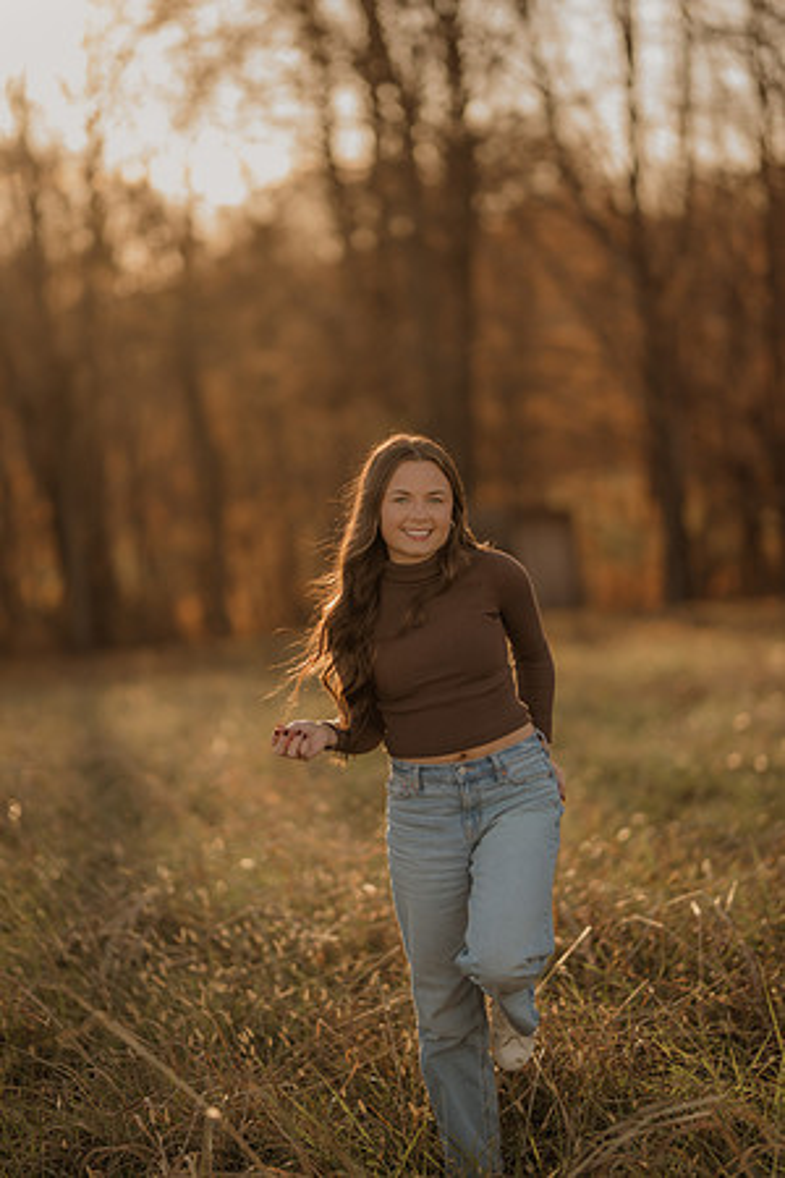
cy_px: 589
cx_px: 392
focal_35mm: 85
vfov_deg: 23.9
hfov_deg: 16.1
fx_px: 2780
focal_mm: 85
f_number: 1.4
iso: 200
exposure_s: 1/1250
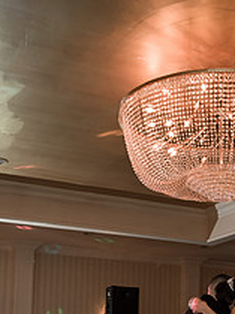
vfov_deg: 27.0
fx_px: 635
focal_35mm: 70
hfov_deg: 20.6
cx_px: 201
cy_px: 271
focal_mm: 34
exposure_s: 1/125
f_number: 3.2
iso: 1600
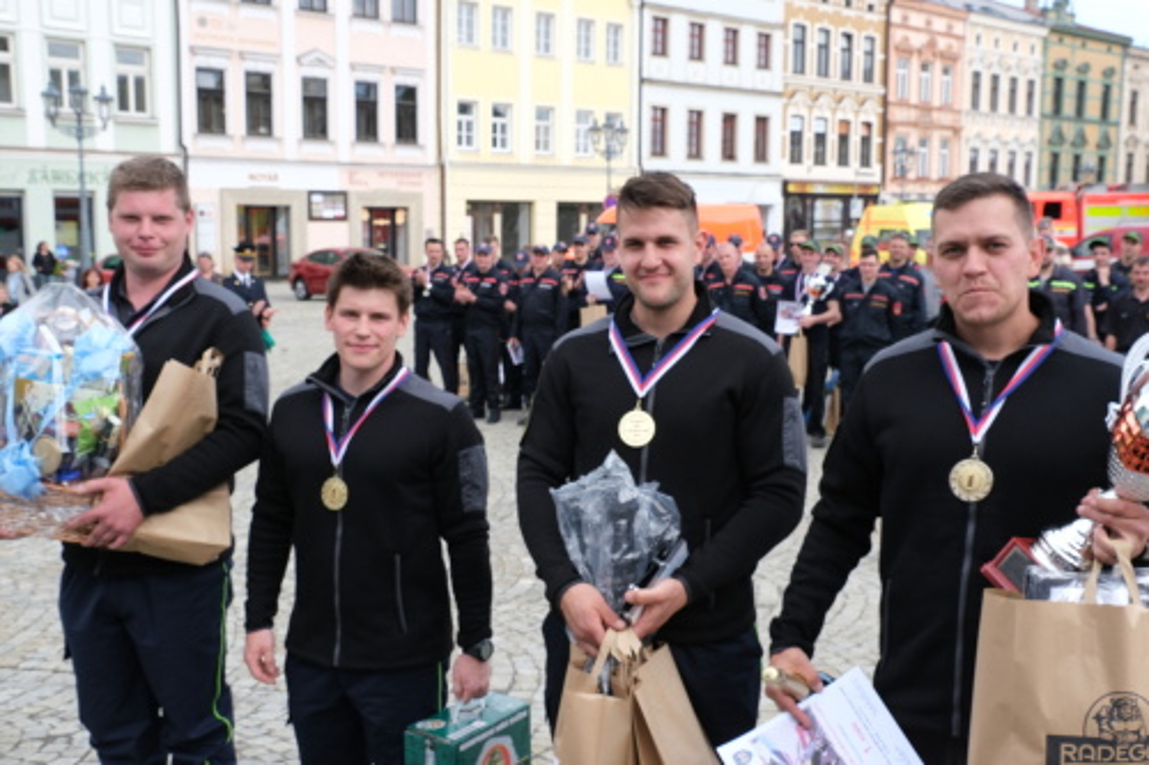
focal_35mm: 40
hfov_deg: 48.5
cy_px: 382
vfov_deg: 33.4
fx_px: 1276
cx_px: 574
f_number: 9
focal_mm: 26.6
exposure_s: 1/125
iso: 400
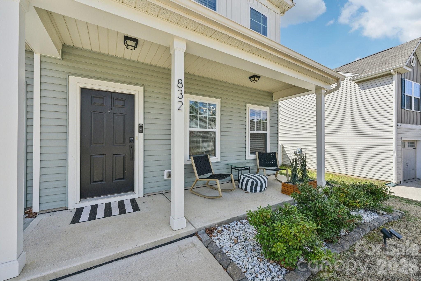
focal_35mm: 14
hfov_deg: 104.3
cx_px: 210
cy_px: 140
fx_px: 164
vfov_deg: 81.2
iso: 100
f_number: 8
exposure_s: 1/320
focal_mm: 14
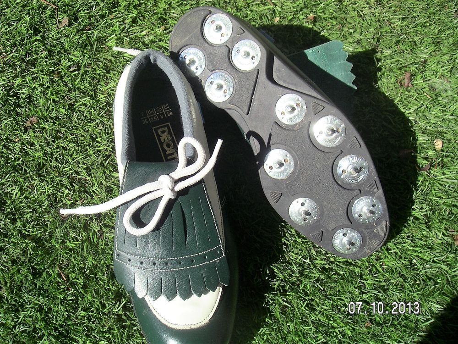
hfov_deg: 49.0
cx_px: 229
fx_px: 503
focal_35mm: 38
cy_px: 172
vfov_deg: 37.7
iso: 50
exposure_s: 1/150
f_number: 6.6
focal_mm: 6
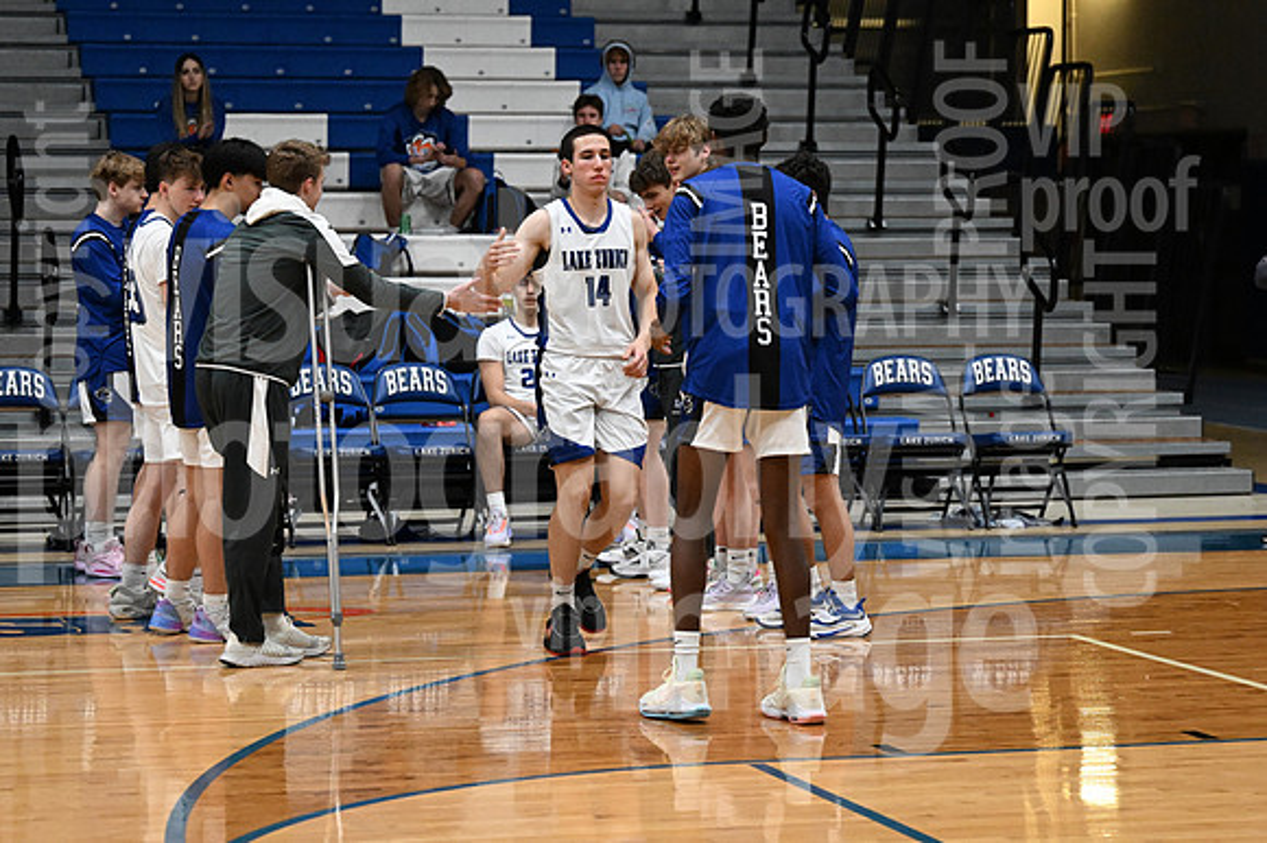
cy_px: 422
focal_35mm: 105
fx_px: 3693
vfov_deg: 13.0
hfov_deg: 19.5
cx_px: 634
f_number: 2.8
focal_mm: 70
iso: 6400
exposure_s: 1/800
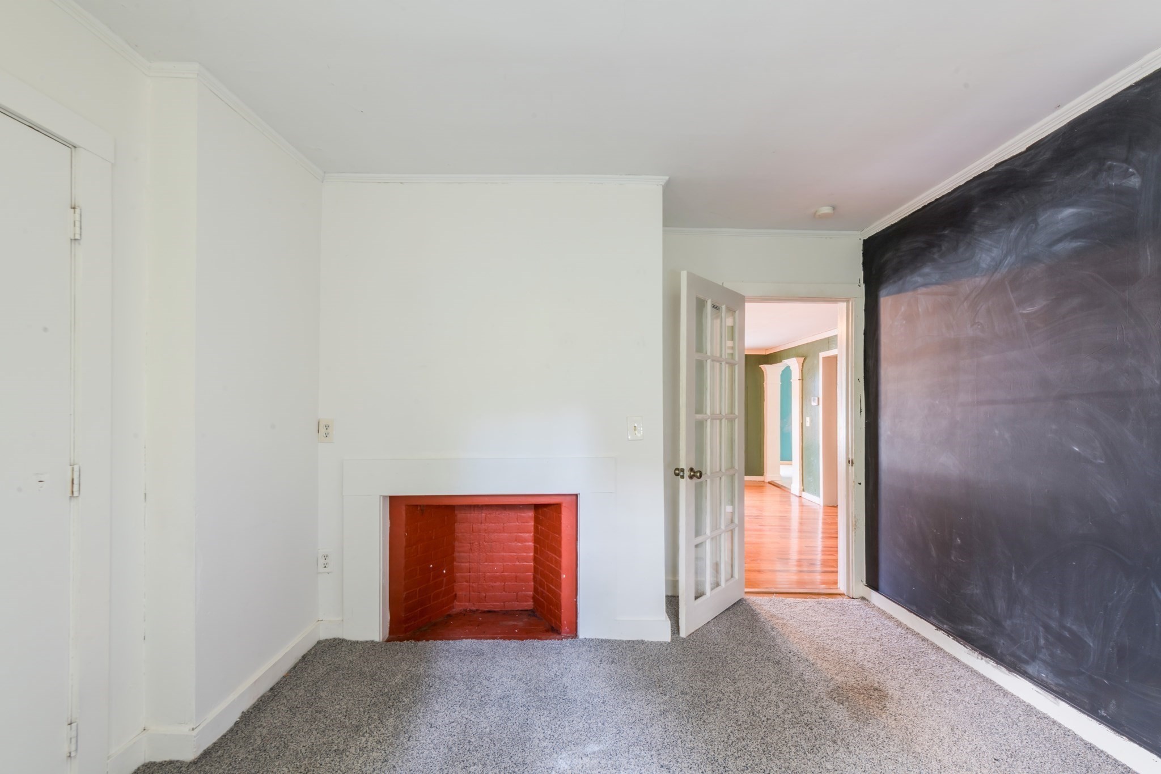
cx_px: 580
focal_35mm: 14
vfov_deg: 81.2
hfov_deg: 104.3
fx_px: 451
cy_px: 387
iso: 100
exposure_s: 5
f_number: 16
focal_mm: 14
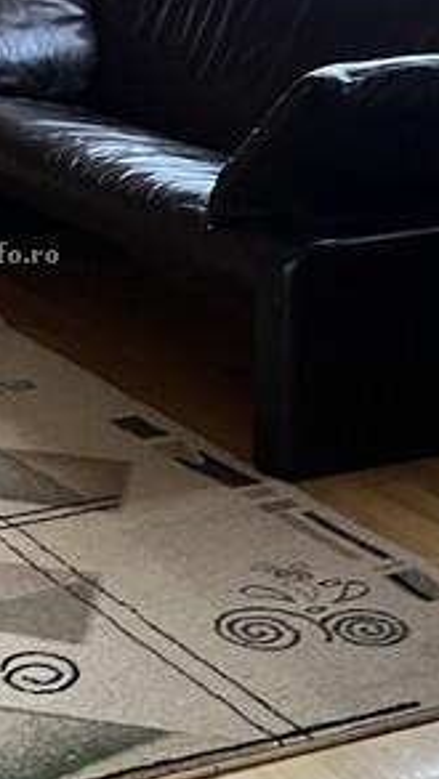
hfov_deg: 12.0
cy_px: 191
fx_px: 2047
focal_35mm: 99
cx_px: -48
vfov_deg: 21.4
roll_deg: +0.3
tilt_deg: -12.7
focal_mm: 5.7
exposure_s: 1/60
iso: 400
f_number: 1.5
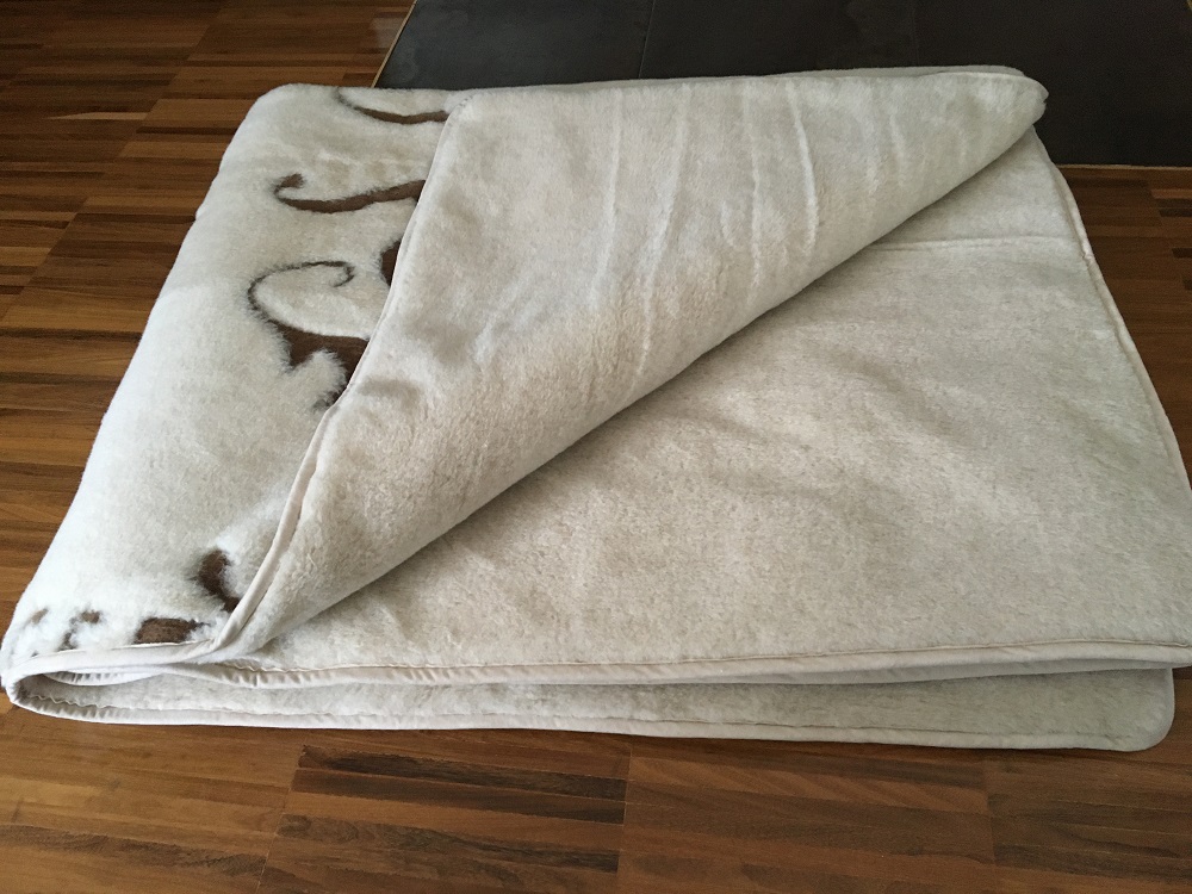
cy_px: 447
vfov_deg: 48.2
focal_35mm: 29
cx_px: 596
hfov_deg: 61.7
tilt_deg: -50.4
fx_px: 999
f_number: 2.2
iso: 250
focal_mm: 4.15
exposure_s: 1/33
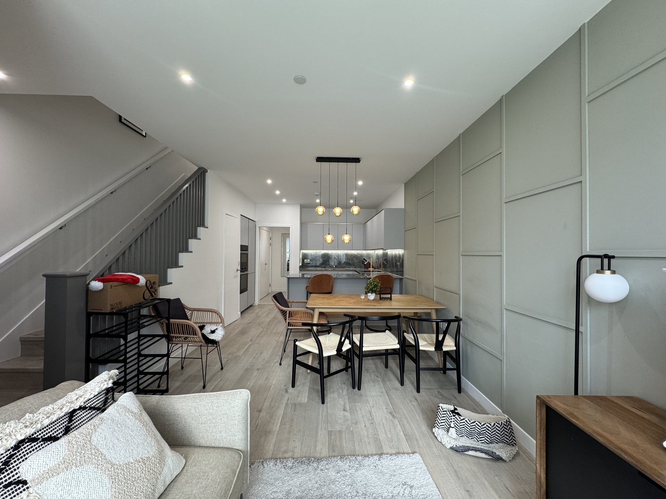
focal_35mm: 14
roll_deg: -0.4
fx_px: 269
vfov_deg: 85.7
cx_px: 333
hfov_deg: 102.1
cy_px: 250
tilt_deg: +0.7
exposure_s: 1/100
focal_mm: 2.22
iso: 160
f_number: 2.2
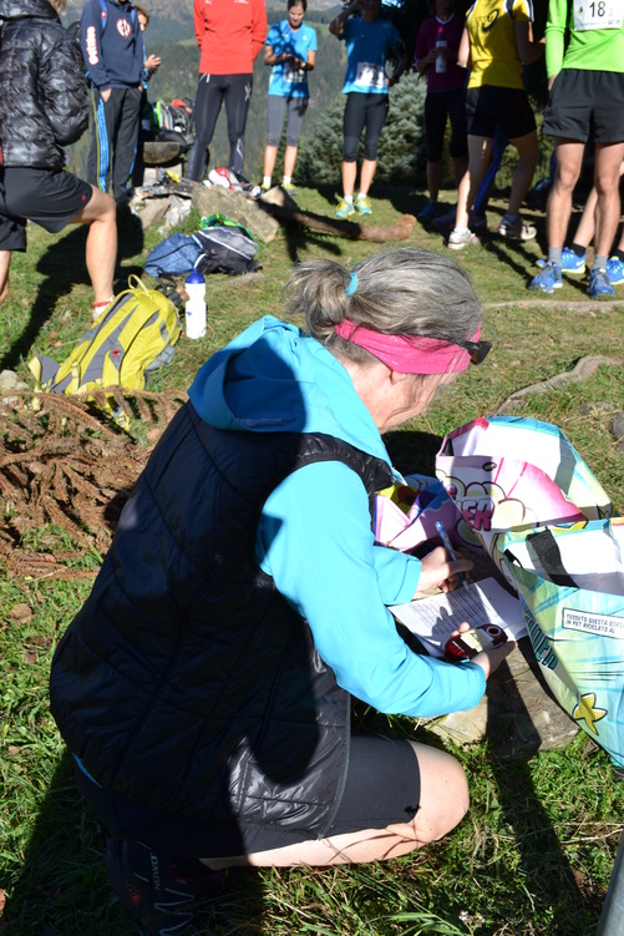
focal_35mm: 30
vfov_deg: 61.9
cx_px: 312
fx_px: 780
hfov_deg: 43.6
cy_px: 468
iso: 100
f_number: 7.1
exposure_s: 1/200
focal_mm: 20
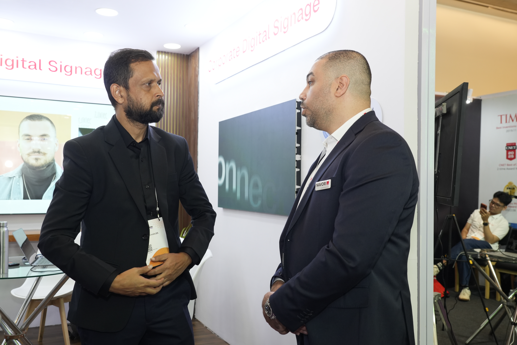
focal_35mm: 33
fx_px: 474
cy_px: 172
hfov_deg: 57.2
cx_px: 258
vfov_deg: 40.0
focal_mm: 33
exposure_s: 1/160
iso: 1250
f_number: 5.6
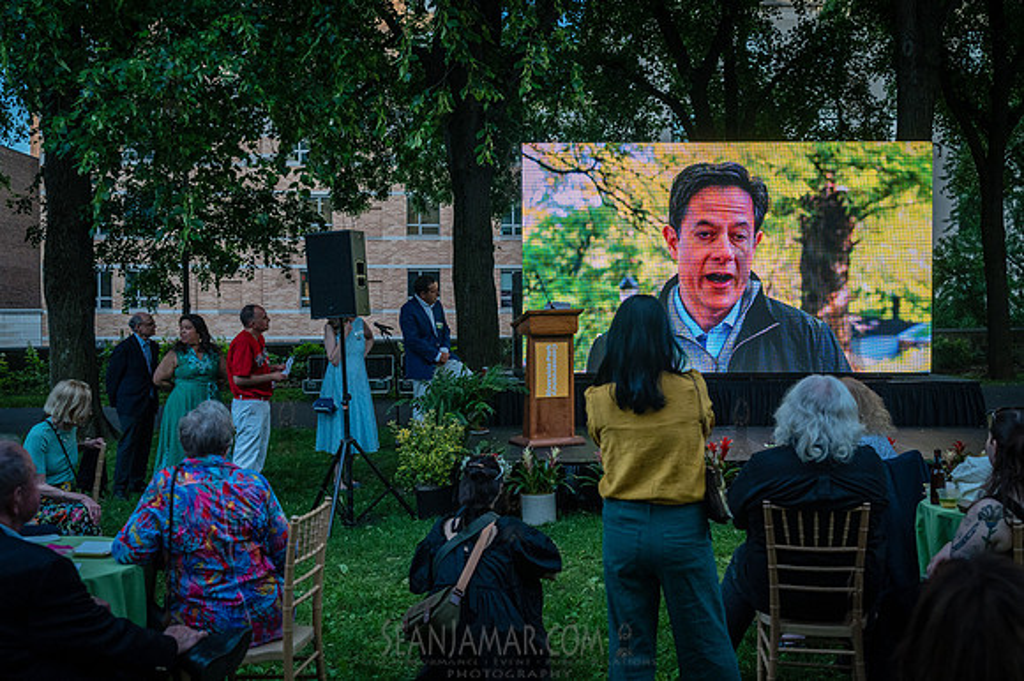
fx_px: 1073
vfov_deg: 35.2
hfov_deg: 51.0
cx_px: 512
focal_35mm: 38
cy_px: 340
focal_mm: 37
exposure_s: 1/2000
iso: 2500
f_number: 4
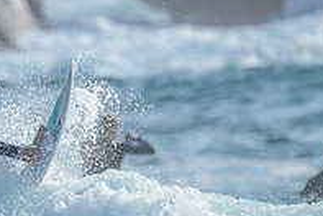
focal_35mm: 2353
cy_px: 222
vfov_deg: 0.6
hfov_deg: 0.9
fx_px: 21143
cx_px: -84
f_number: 6.3
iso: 200
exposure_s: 1/2000
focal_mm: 800
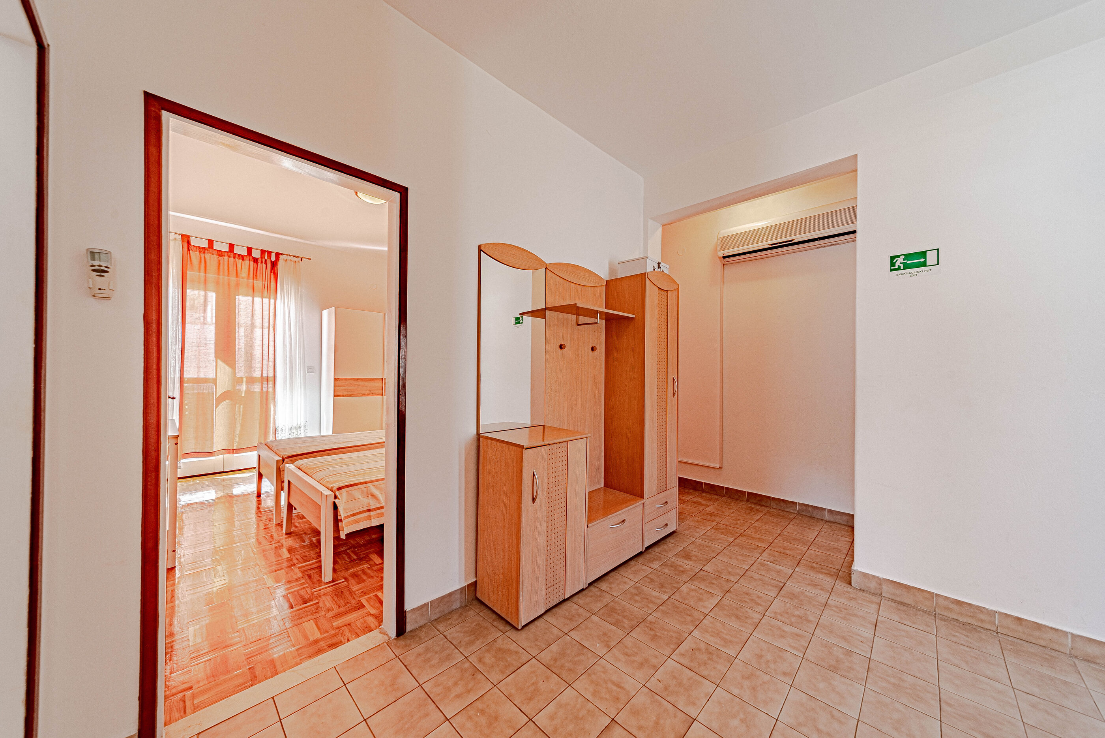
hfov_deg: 112.6
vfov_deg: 90.1
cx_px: 552
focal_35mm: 12
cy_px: 369
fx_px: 368
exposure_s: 1/250
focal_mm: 12
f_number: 8
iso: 400
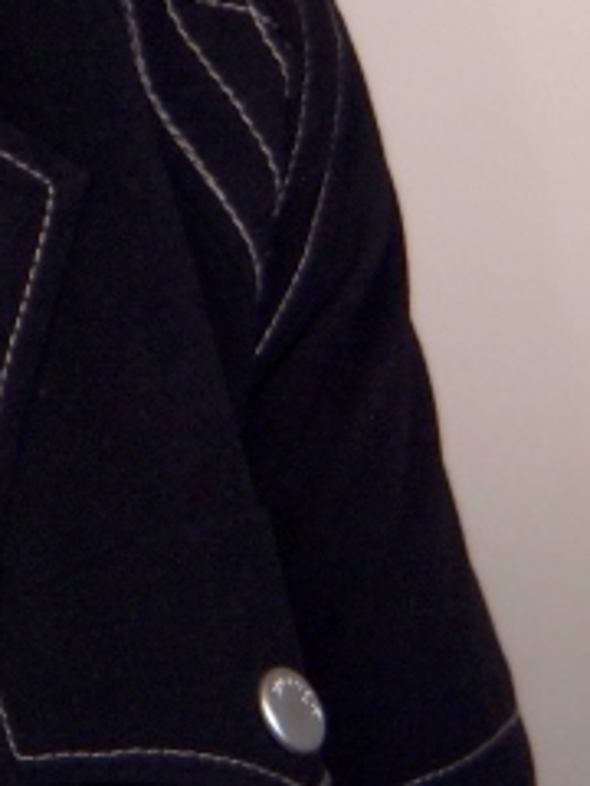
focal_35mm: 571
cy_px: -131
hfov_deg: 2.6
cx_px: -502
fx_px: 12976
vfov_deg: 3.5
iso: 200
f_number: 5.4
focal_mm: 67
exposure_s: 1/180
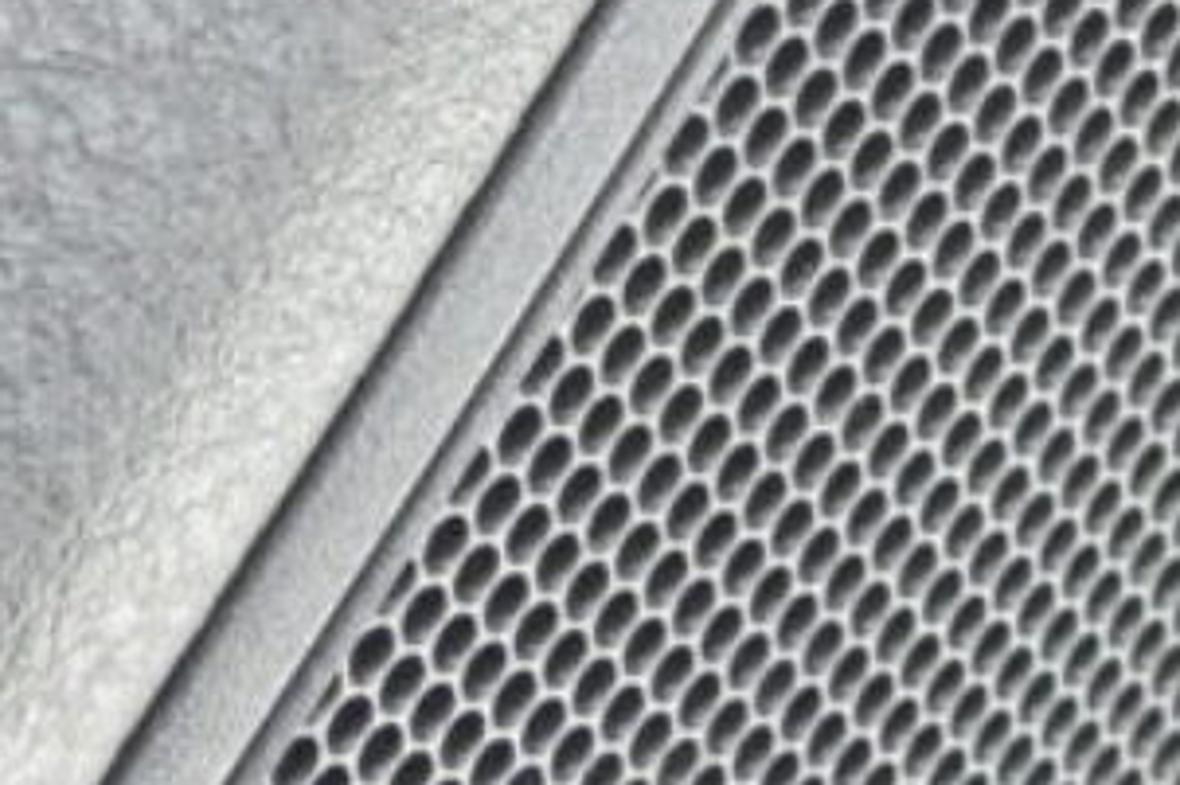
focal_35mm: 331
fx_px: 10843
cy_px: -988
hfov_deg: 6.2
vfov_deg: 4.1
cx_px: -168
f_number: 3.5
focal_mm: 10.7
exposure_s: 1/30
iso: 360
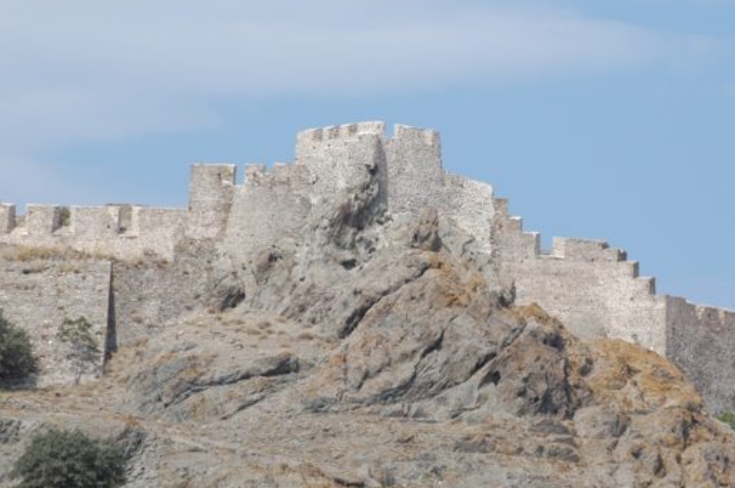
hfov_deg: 8.2
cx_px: 468
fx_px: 5117
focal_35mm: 251
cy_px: 259
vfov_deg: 5.5
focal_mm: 112
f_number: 7.1
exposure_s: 1/800
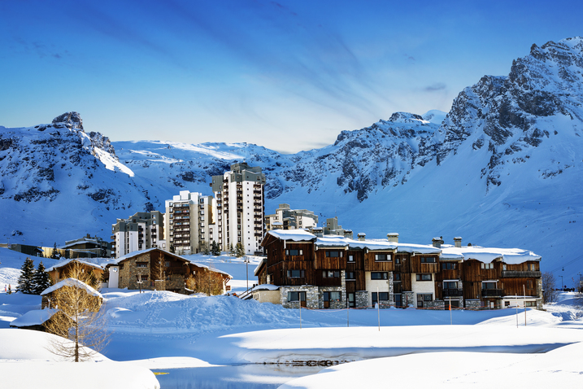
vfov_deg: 25.4
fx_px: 858
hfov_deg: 37.5
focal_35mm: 53
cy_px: 242
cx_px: 305
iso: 80
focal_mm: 38
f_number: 8
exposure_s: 1/250
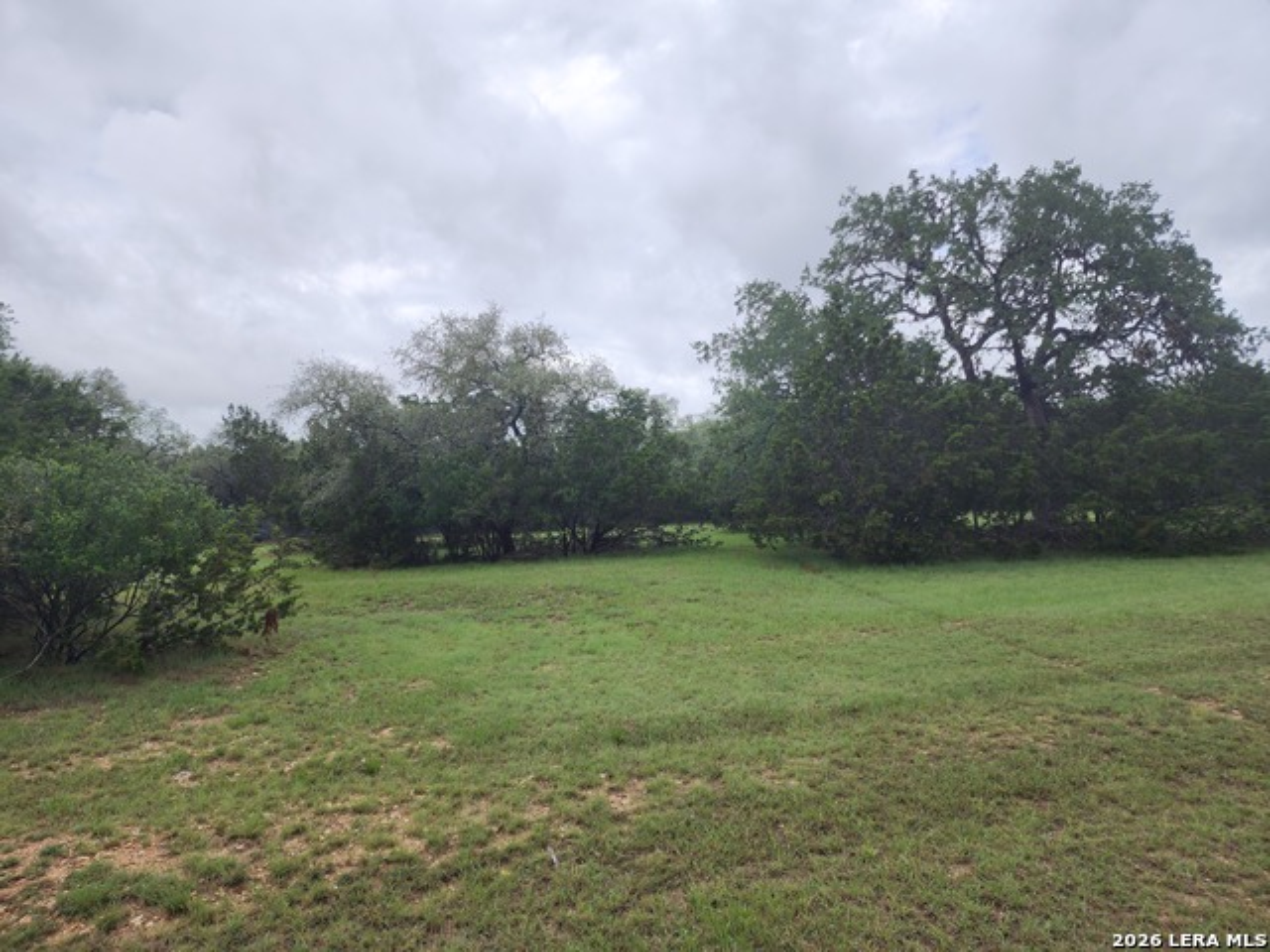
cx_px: 635
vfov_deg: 58.9
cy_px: 476
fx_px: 844
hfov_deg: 73.9
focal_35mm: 23
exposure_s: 1/827
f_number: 1.8
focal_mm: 6.4
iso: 12
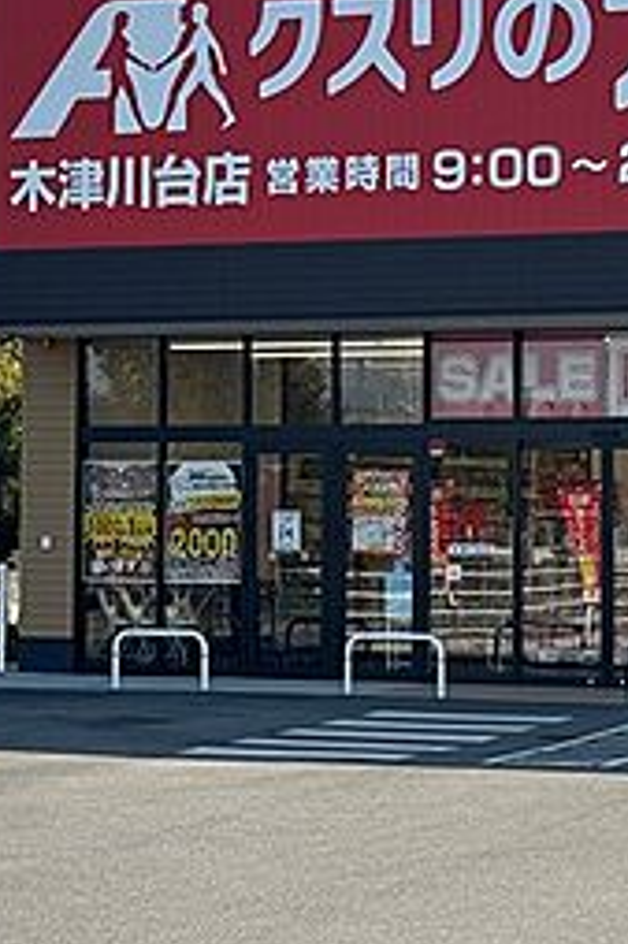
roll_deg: -1.1
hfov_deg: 11.6
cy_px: 323
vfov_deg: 17.3
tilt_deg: +2.9
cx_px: 409
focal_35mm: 118
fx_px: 3092
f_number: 1.78
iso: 64
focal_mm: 6.86
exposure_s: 1/2331
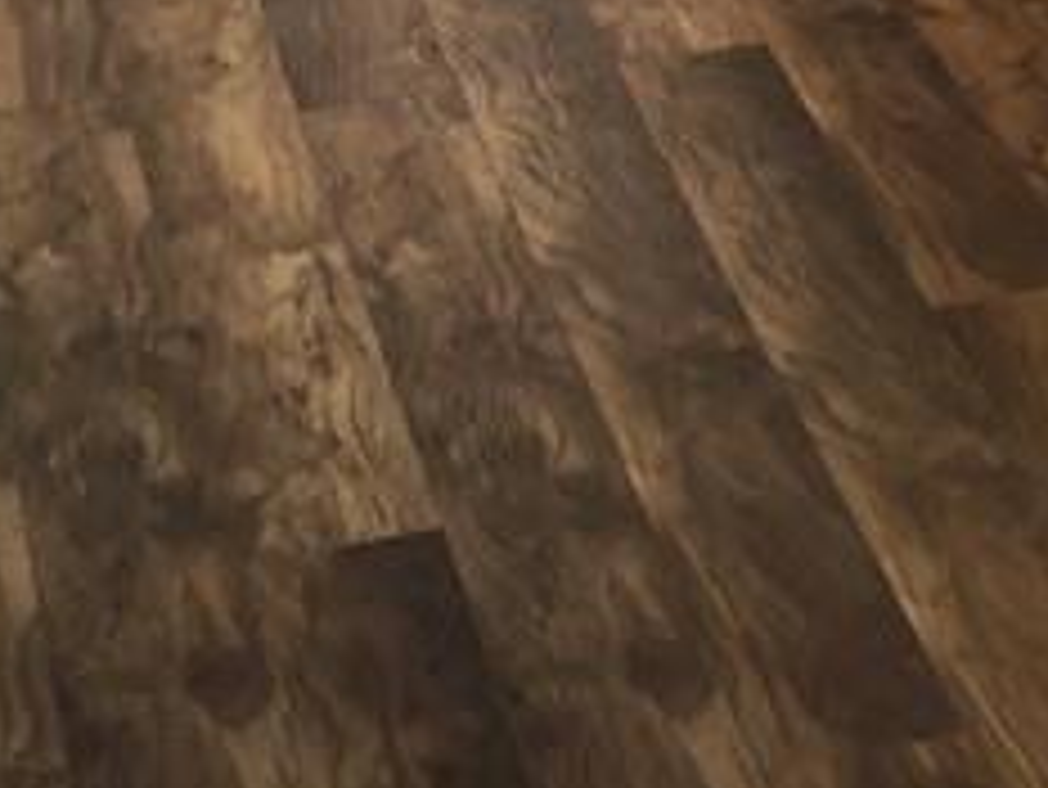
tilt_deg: -11.2
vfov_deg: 10.8
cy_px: -910
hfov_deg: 15.8
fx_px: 3726
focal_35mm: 123
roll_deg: +0.0
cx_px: 913
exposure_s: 1/24
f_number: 1.8
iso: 40
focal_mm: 3.99
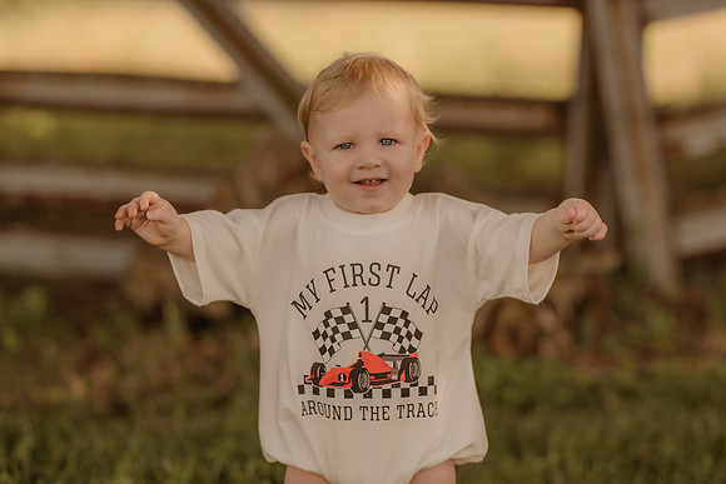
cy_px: 242
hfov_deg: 23.9
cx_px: 363
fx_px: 1714
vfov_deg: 16.1
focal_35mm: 85
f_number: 2
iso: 250
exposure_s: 1/1250
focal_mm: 85
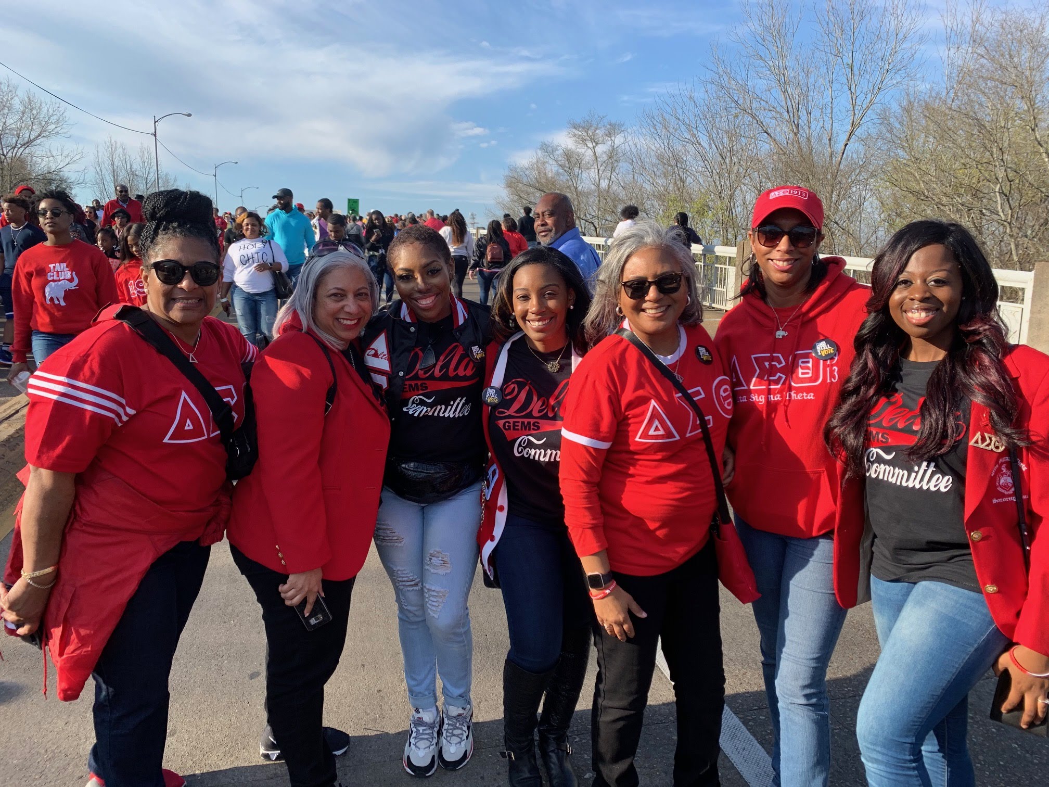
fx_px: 788
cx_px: 524
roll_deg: -0.1
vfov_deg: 53.1
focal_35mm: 26
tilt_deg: -7.9
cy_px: 394
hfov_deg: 67.3
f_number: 1.8
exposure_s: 1/849
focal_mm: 4.25
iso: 25
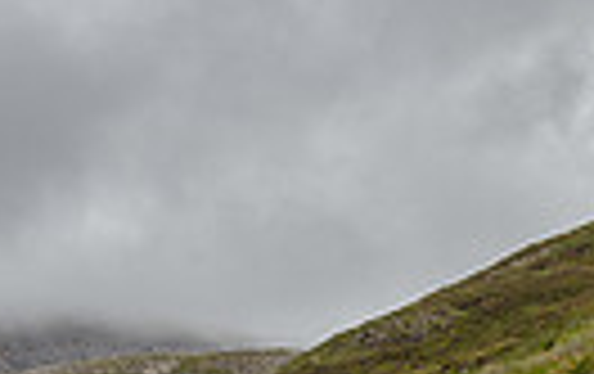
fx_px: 2822
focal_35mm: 174
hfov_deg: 11.5
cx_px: -315
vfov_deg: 7.3
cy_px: 775
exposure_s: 1/320
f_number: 6.3
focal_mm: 26
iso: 200
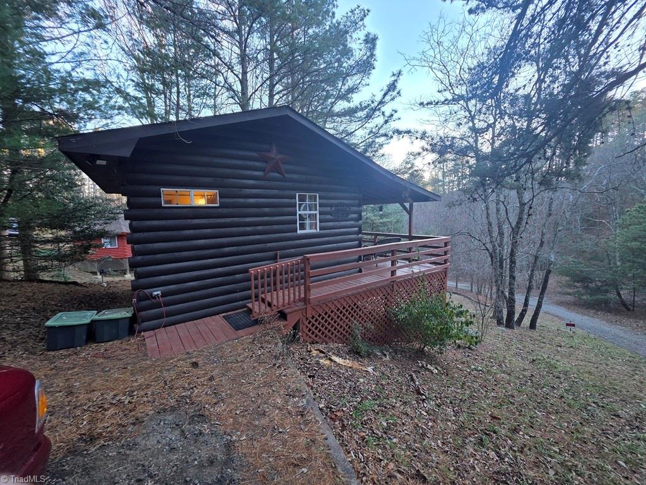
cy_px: 242
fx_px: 243
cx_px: 323
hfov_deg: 106.2
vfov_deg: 89.9
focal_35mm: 13
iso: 80
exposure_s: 1/120
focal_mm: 2.2
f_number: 1.9
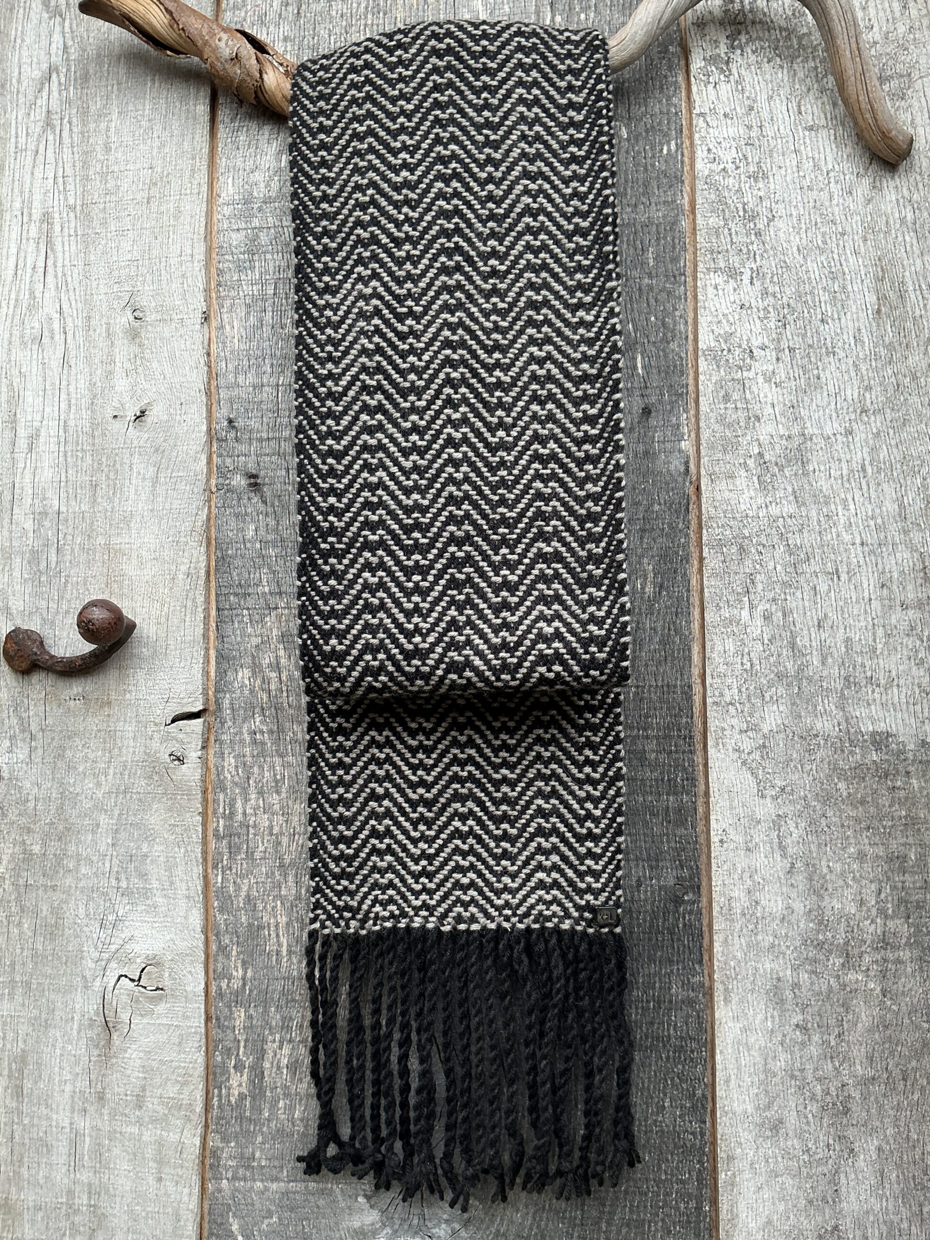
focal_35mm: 29
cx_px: 465
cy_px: 620
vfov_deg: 61.7
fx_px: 1039
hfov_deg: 48.2
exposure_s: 1/225
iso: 20
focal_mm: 3
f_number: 1.8
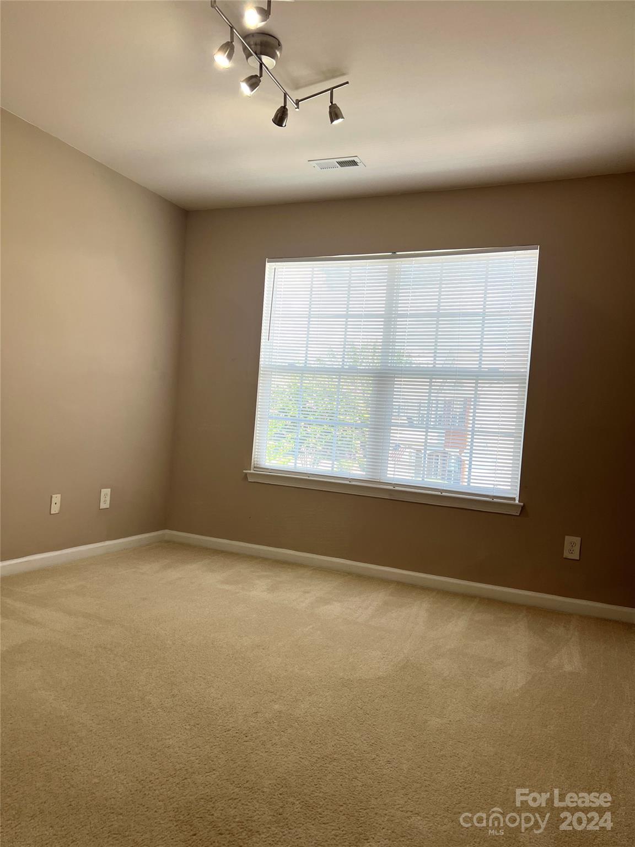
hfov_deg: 53.1
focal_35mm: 26
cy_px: 424
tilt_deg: +1.4
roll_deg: -4.6
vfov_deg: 67.3
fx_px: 636
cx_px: 318
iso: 50
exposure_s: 1/307
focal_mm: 5.7
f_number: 1.5
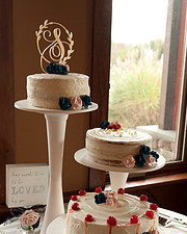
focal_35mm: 58
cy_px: 160
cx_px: 85
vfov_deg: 32.2
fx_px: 401
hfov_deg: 26.2
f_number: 4
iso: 1000
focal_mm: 31
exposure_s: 1/160
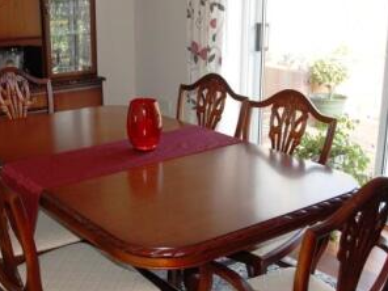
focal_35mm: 51
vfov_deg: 28.6
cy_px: 138
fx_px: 572
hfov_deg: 37.4
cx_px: 172
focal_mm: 16
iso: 200
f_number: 3.5
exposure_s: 1/60
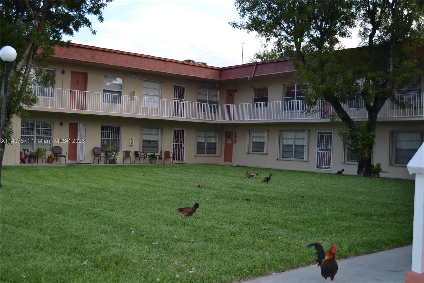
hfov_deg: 49.6
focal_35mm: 39
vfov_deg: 34.2
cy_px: 142
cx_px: 212
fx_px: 459
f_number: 4.2
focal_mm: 26
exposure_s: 1/125
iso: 100
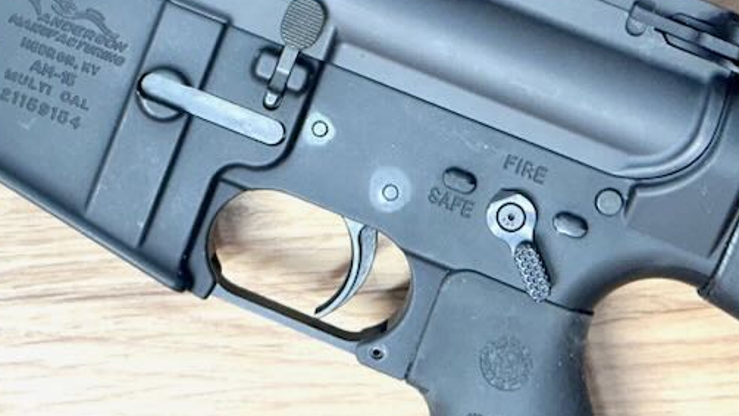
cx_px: 245
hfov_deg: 20.5
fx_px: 2038
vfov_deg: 11.4
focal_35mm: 104
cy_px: -106
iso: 200
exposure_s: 1/60
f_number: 1.78
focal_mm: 6.86
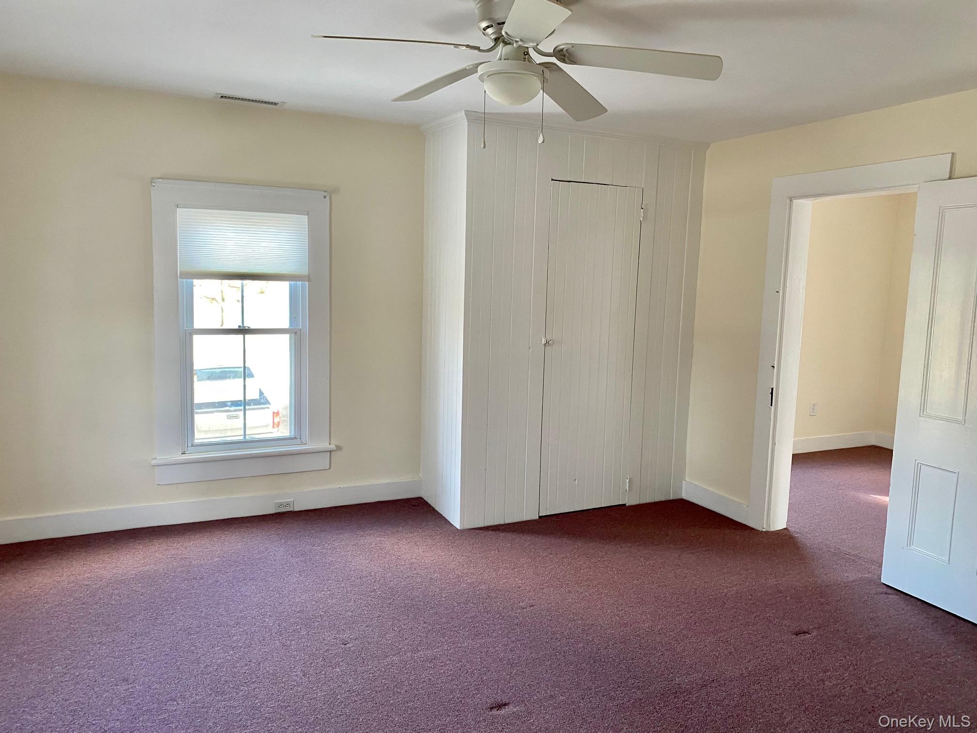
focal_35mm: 26
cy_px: 366
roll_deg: -1.4
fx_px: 734
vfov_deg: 53.1
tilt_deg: -5.7
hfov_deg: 67.3
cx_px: 488
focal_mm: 4.25
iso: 125
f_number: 1.8
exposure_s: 1/60
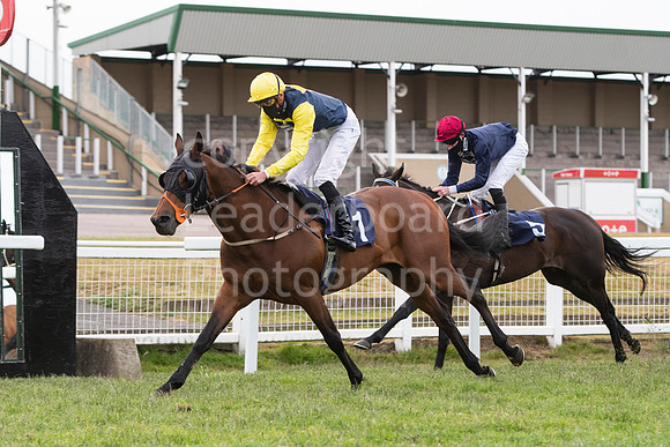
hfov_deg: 13.7
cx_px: 335
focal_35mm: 150
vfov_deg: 9.2
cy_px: 224
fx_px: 2792
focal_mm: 100
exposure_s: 1/2000
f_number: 4
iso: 1600
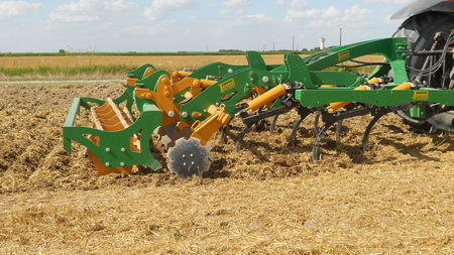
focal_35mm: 52
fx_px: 626
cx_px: 236
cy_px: 116
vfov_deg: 23.0
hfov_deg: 39.9
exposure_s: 1/640
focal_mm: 7.7
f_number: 4.2
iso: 80
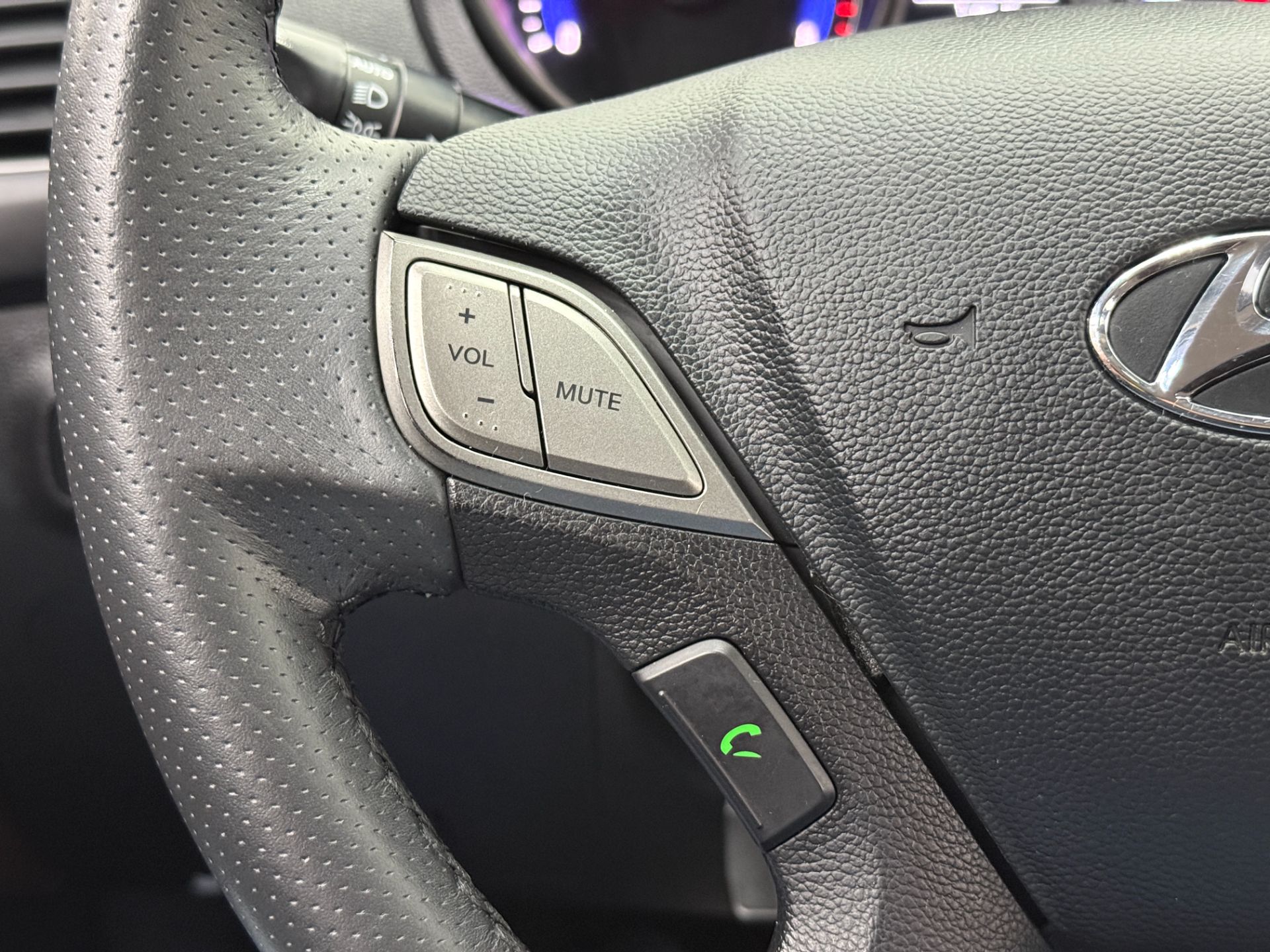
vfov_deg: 30.3
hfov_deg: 39.7
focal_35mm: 48
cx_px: 635
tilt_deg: -21.4
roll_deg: -0.5
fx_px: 1761
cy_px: 476
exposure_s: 1/30
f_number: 1.78
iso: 500
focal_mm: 6.76
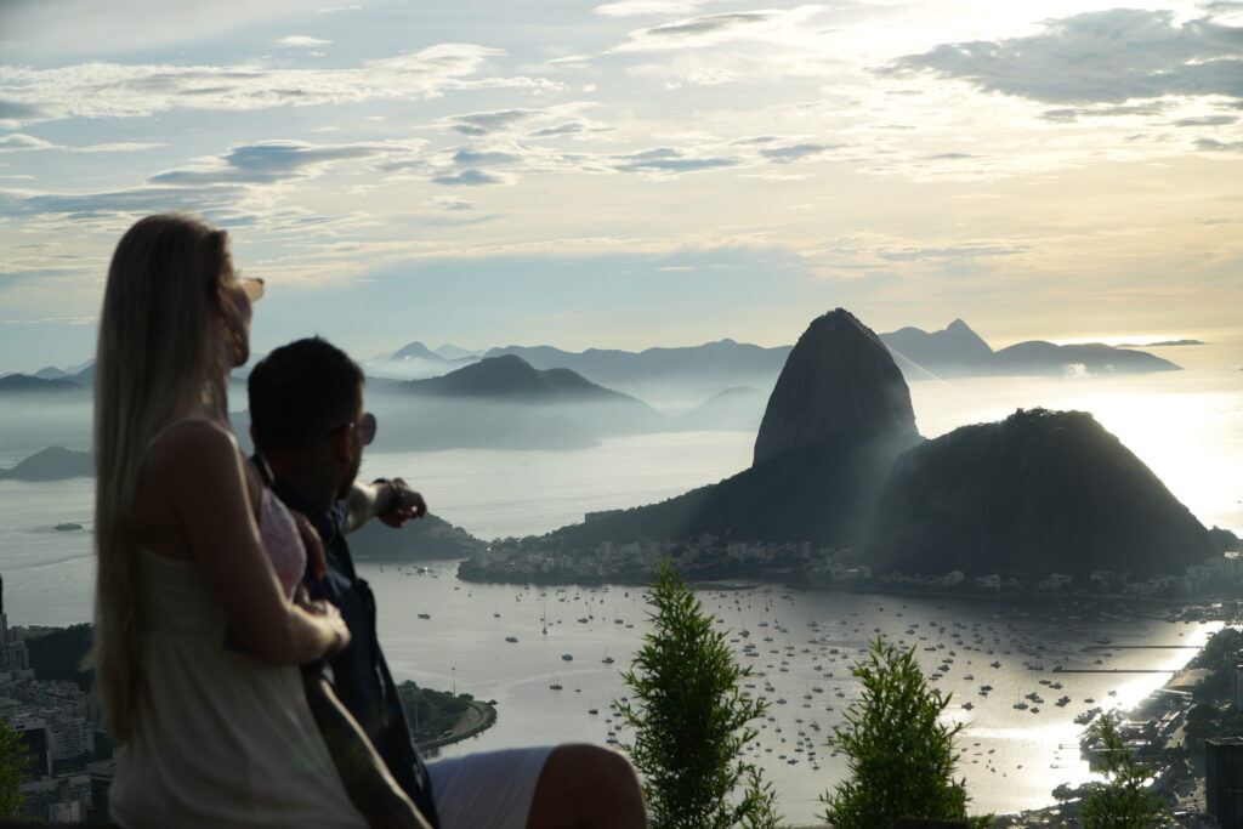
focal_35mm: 57
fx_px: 1968
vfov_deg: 23.8
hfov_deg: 35.0
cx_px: 622
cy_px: 414
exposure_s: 1/1250
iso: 100
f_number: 4.5
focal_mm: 38
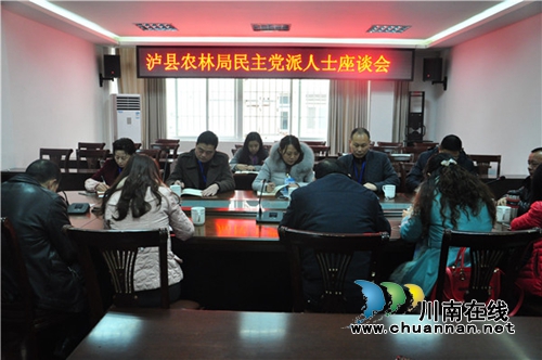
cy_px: 180
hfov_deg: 59.6
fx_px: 474
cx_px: 271
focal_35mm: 32
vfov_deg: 41.6
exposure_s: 1/30
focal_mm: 21
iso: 1250
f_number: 3.8
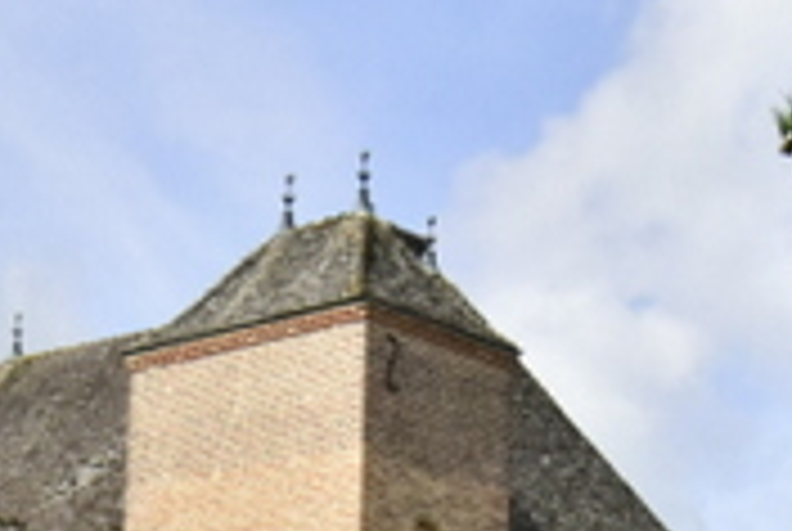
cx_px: 243
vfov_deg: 12.0
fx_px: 2402
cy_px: 810
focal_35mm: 109
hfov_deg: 18.7
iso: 2500
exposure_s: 1/1250
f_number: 18
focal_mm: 20
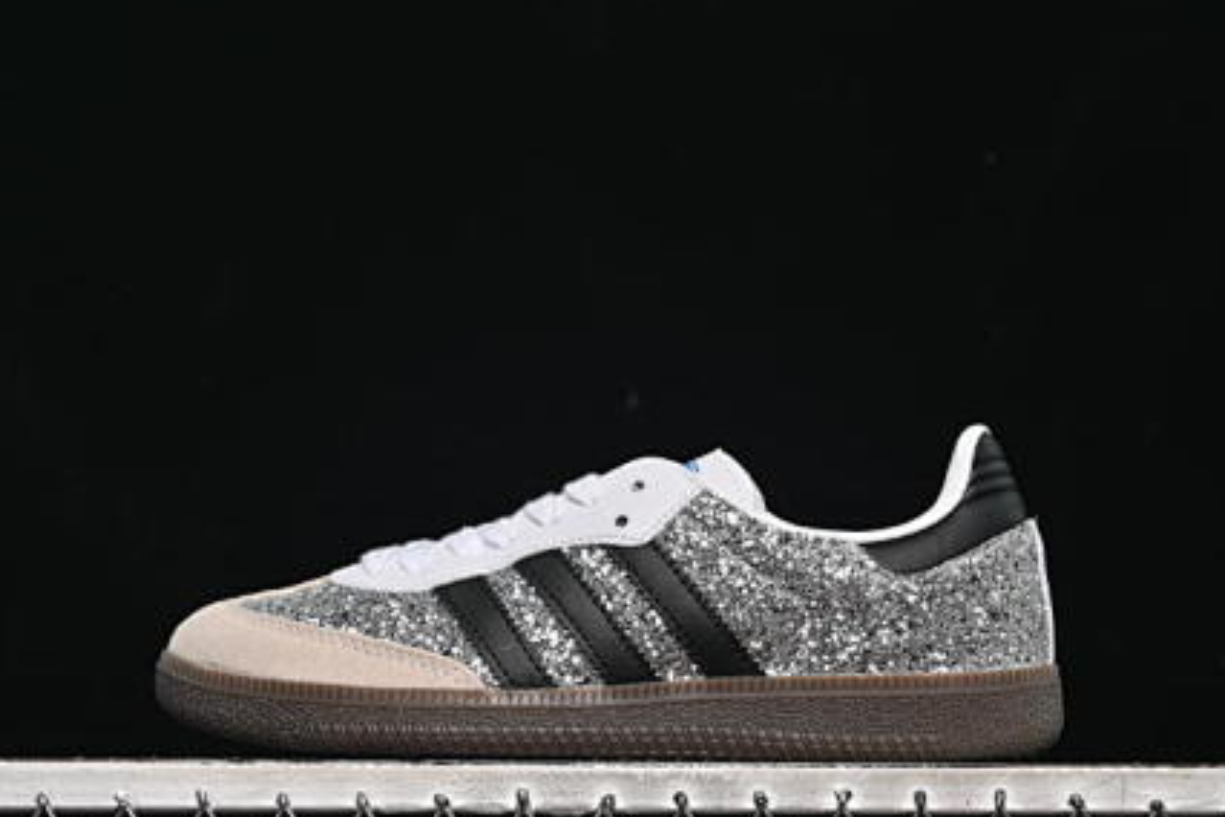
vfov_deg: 15.5
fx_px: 2994
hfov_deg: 23.1
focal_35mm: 88
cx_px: 621
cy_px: 465
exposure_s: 1/40
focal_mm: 50
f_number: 6.3
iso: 160
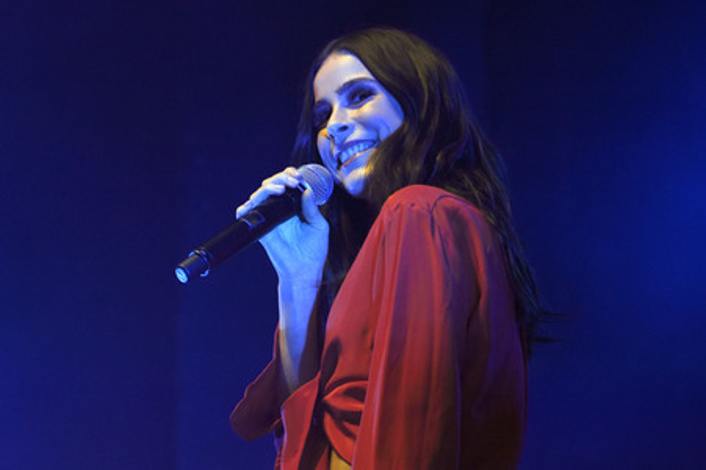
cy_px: 235
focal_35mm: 105
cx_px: 353
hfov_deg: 19.5
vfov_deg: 13.0
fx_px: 2058
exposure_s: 1/320
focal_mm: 70
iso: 1250
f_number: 3.5
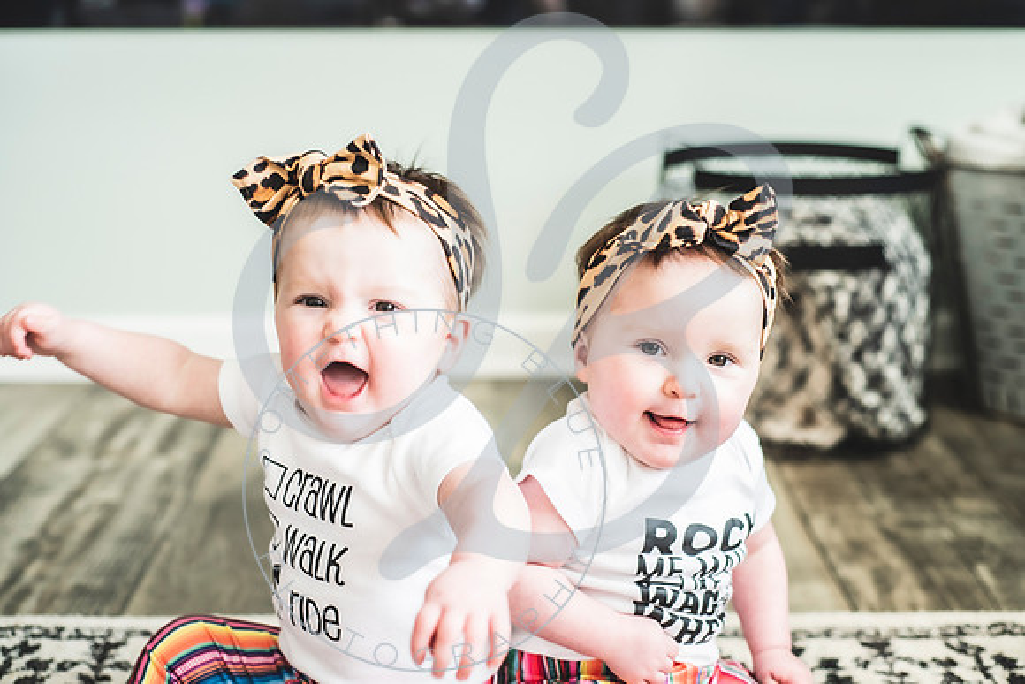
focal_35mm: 52
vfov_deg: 26.1
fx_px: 1473
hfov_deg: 38.4
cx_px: 522
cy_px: 342
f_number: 2.8
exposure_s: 1/125
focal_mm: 50
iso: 1000
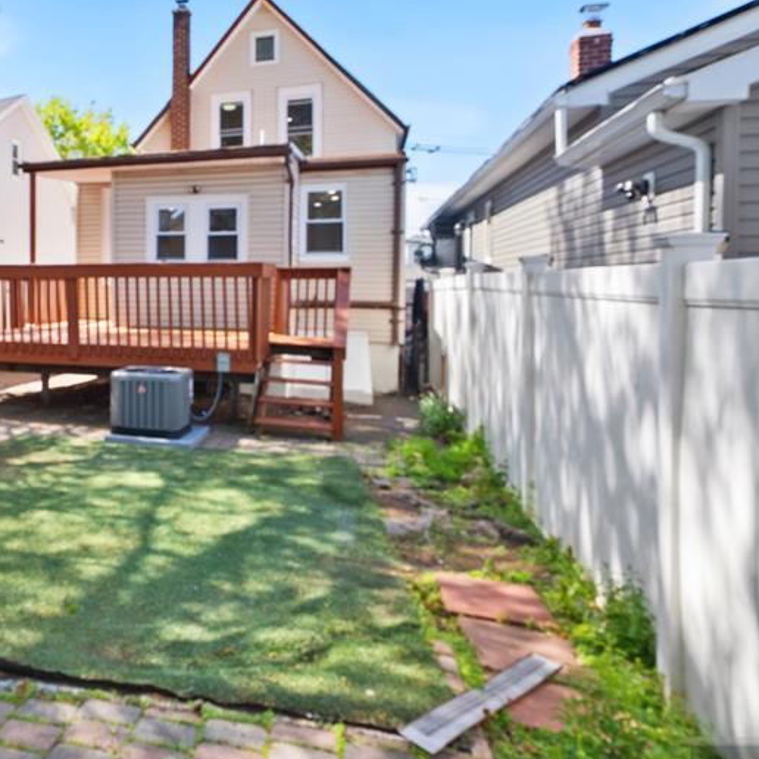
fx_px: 670
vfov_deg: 58.6
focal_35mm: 27
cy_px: 307
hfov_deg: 52.5
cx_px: 88
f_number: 8
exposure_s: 1/100
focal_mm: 16
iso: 100
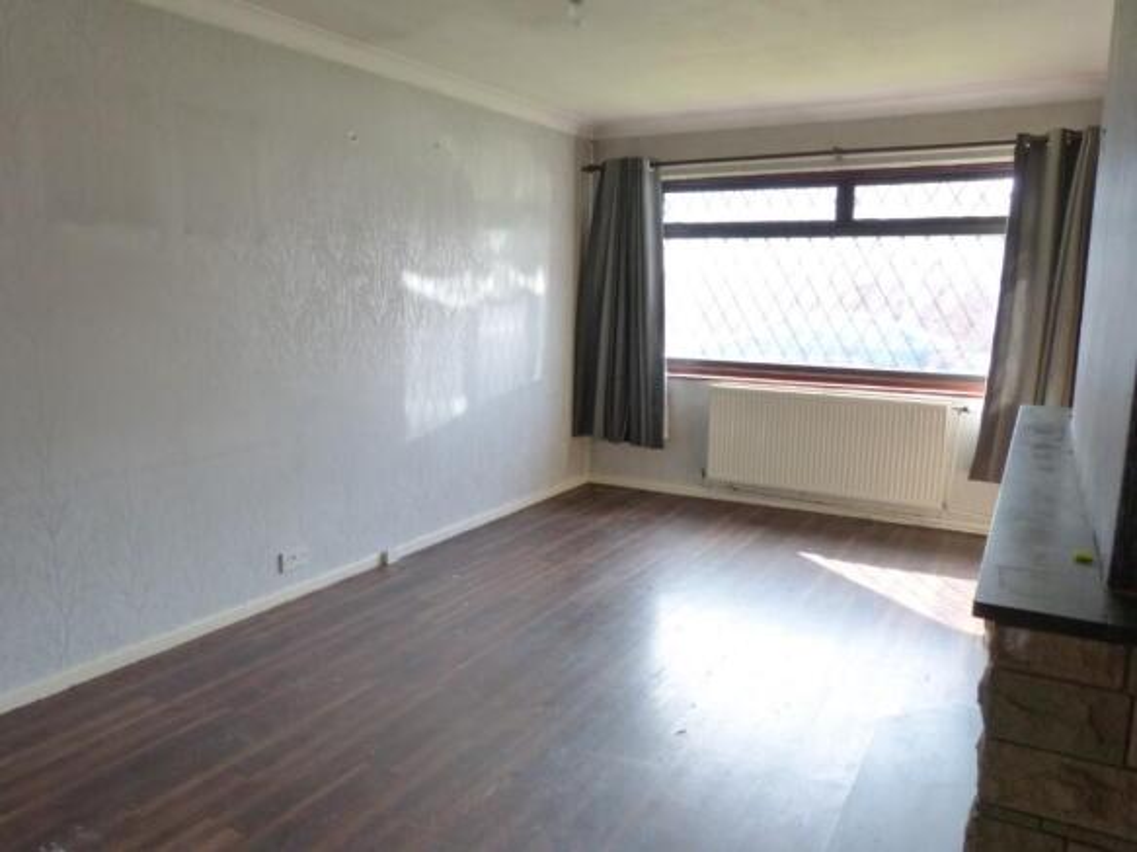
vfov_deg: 54.9
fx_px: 821
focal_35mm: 25
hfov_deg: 69.4
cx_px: 568
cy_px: 426
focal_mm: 4.5
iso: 400
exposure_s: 1/60
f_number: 4
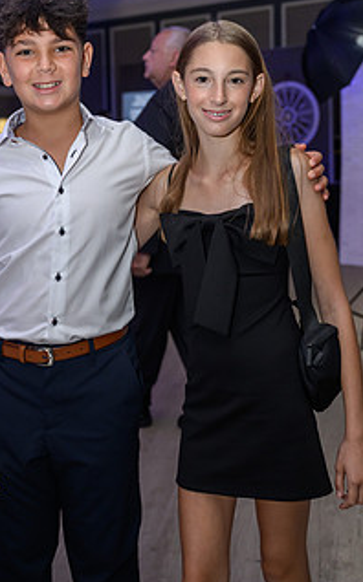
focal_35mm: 52
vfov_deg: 38.7
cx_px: 139
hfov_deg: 24.7
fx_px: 825
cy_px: 225
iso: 1600
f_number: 3.5
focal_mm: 36
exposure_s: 1/160
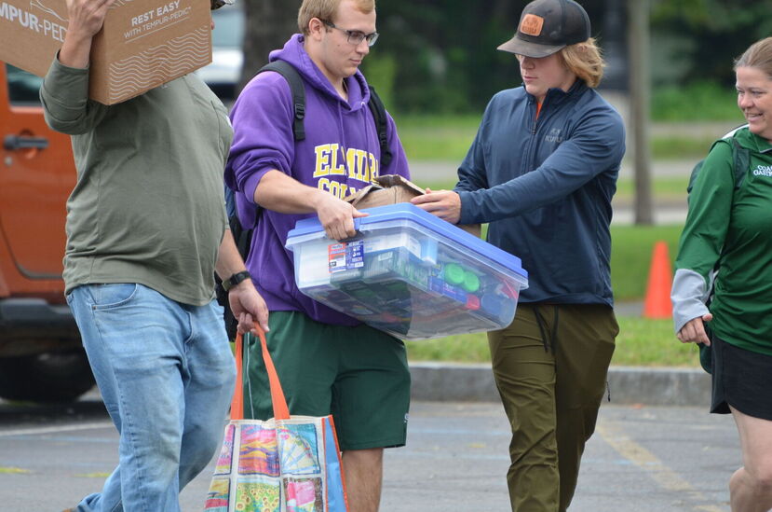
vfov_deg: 3.0
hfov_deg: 4.6
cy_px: 256
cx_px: 386
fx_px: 9630
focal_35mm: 450
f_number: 5.6
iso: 800
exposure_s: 1/250
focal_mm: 300
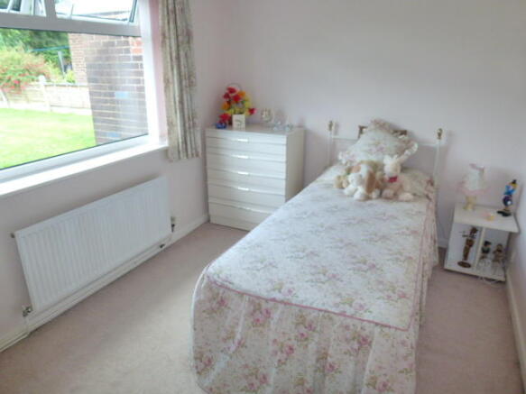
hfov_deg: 71.6
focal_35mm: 24
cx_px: 263
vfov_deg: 56.8
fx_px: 365
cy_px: 197
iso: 160
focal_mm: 4.3
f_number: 3.3
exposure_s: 1/60
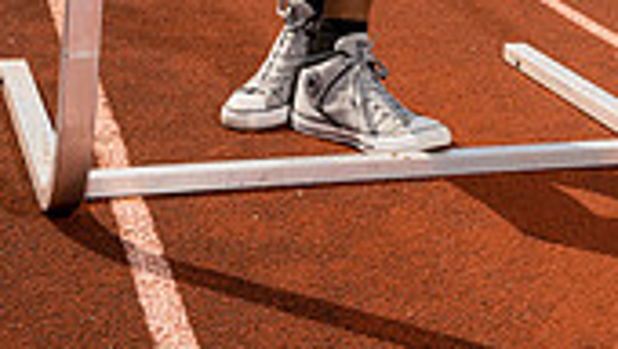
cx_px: 440
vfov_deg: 10.9
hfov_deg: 21.8
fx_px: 1591
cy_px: -444
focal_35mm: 97
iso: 100
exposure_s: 1/250
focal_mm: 35
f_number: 8
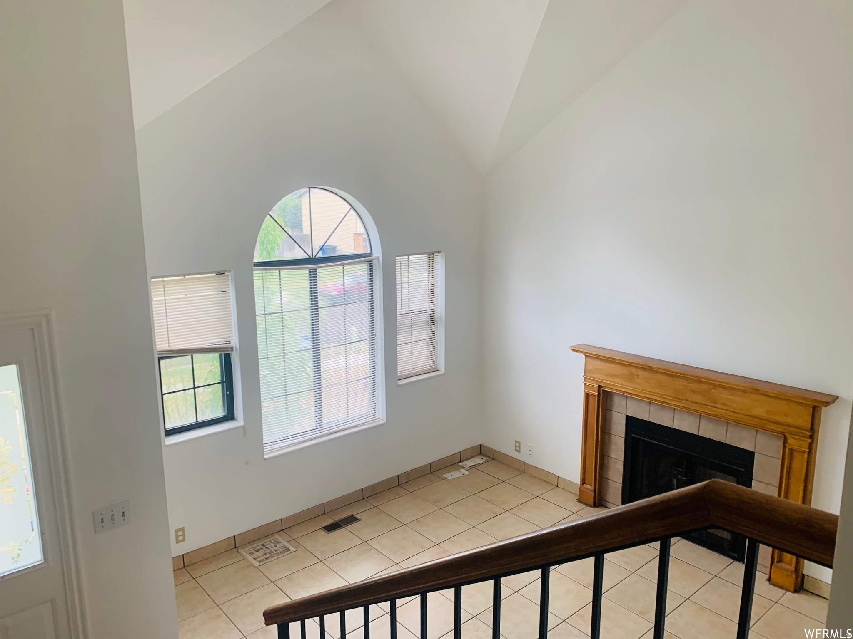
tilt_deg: -13.6
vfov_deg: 53.1
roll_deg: -0.2
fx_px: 641
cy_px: 320
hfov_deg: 67.3
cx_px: 426
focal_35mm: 26
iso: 64
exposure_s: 1/121
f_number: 1.8
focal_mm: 4.25
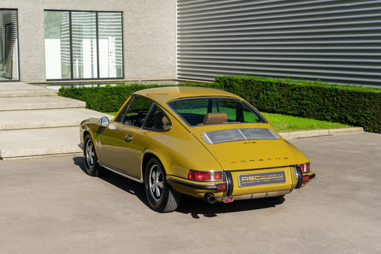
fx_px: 635
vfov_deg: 22.6
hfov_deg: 33.4
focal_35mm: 60
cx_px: 190
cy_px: 127
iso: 50
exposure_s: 1/200
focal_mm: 60
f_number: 5
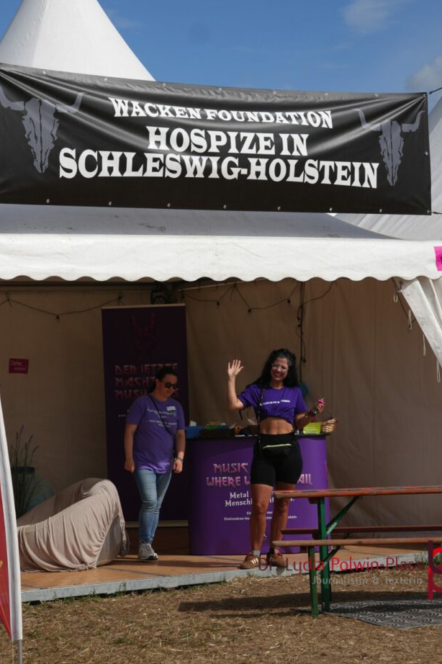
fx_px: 1659
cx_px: 199
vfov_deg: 22.6
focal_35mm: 90
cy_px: 312
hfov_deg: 15.2
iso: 100
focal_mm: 48
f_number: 5.6
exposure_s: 1/1000
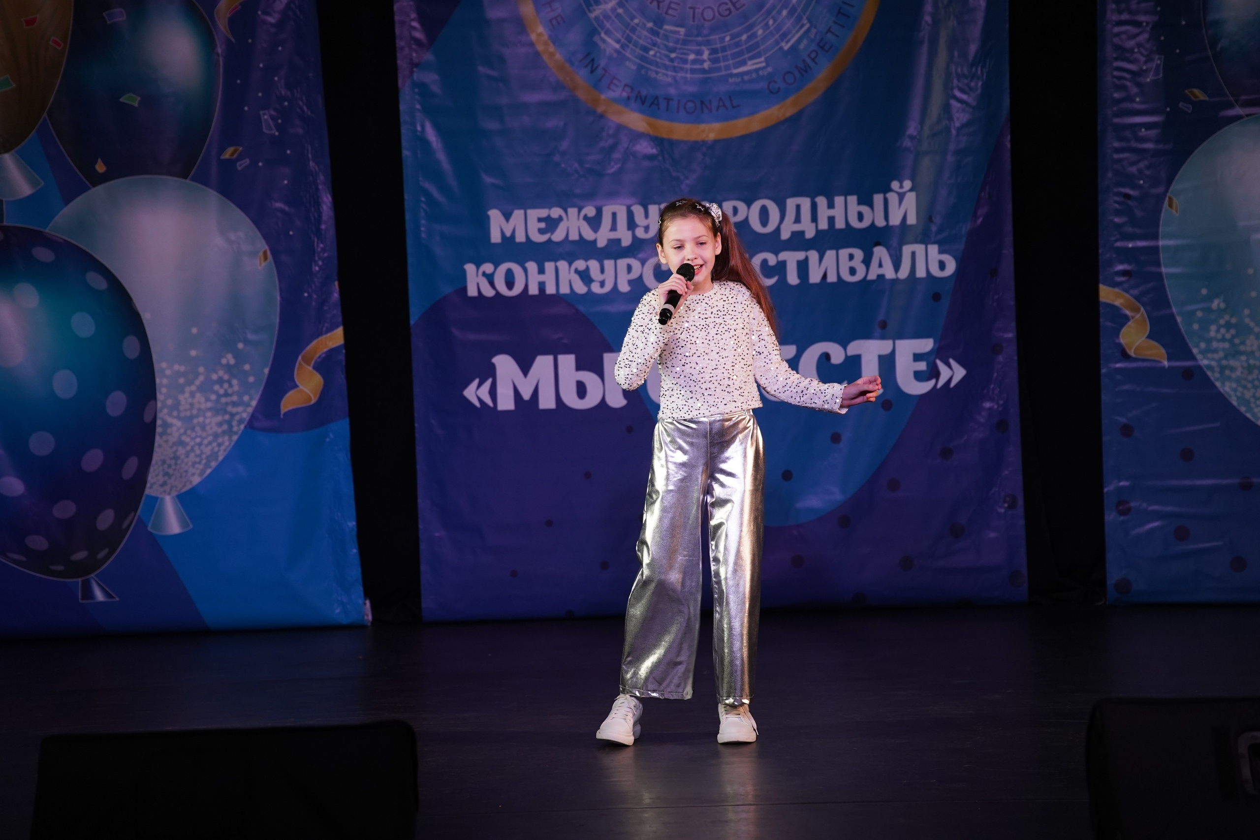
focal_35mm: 150
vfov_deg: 9.1
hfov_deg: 13.7
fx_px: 5250
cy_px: 420
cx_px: 630
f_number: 4
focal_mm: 150
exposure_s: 1/400
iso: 1600
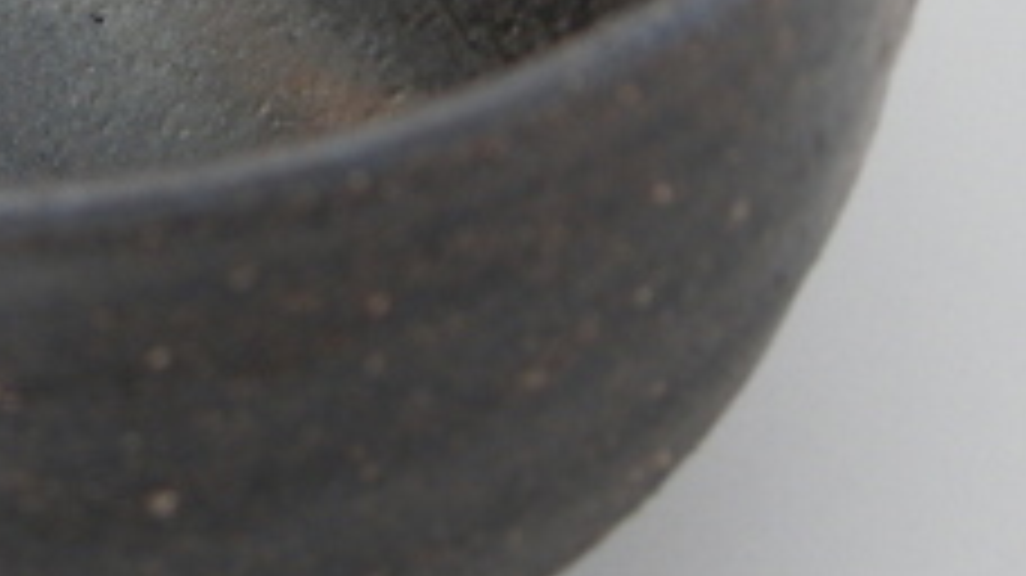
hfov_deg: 15.7
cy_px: -292
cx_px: 18
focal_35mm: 134
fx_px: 3644
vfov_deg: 8.8
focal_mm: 7.5
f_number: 2.7
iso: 64
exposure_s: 1/64.4
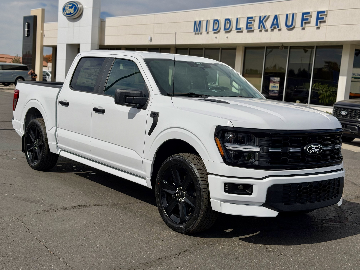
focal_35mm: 48
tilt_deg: -6.4
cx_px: 180
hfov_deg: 39.7
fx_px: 499
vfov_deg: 30.3
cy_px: 135
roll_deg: -4.7
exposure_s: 1/13333
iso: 64
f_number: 1.78
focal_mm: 6.76
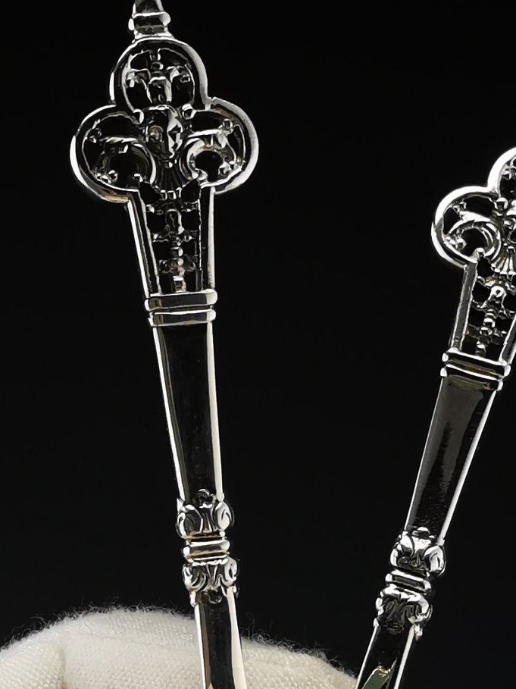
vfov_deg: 27.8
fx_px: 1392
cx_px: 270
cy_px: 368
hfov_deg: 21.0
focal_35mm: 70
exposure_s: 1/100
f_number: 2.2
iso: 50
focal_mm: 2.26
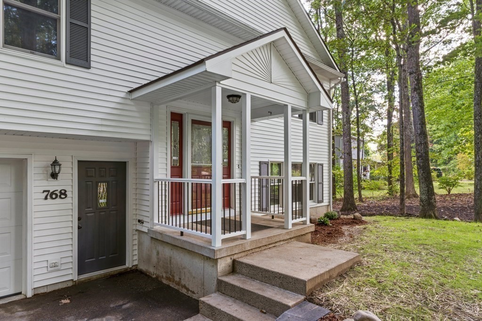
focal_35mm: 22
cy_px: 160
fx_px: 294
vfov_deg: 57.2
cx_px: 241
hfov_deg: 78.6
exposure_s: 1/2.5
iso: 100
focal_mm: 22
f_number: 16
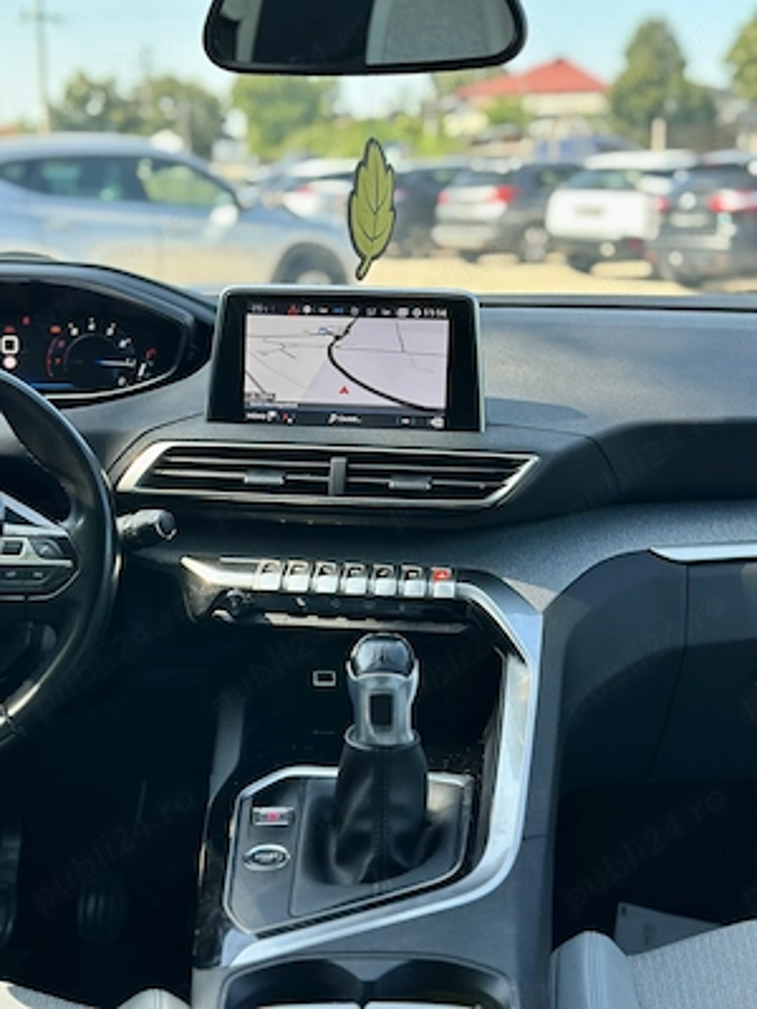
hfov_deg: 30.3
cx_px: 378
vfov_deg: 39.7
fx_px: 1400
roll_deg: -1.4
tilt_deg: -12.9
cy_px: 504
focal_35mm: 48
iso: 80
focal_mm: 6.86
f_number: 1.78
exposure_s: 1/475
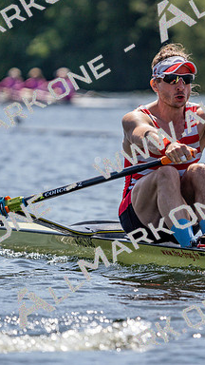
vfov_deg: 4.0
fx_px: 5209
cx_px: 210
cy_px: 182
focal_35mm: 539
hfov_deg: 2.3
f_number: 6.3
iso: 250
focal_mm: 341
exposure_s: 1/2000
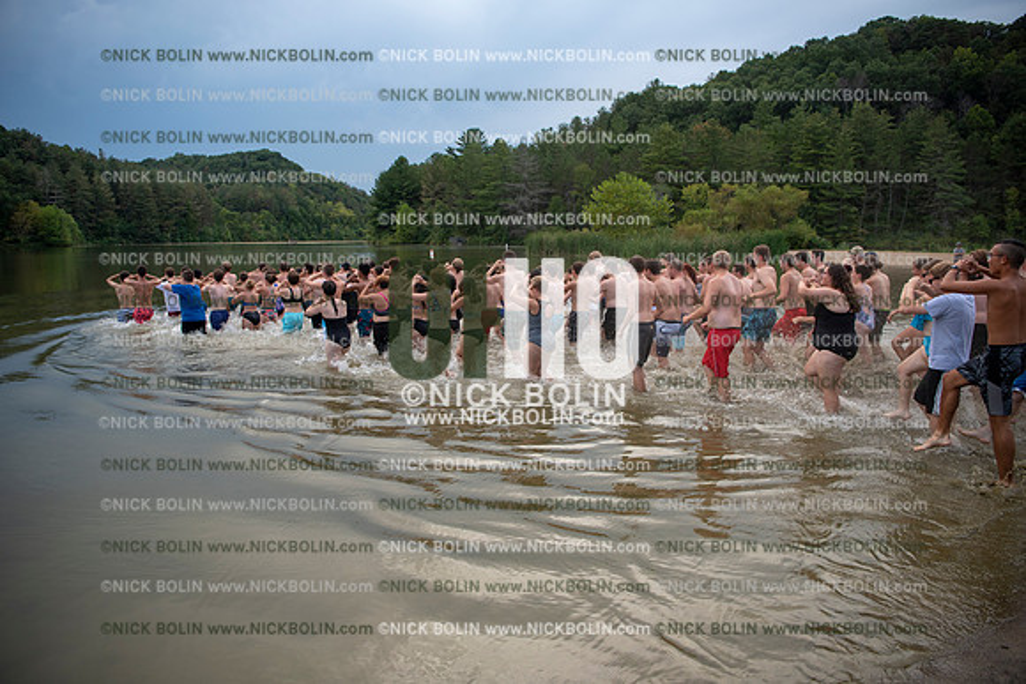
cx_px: 513
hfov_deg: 73.7
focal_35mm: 24
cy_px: 342
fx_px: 684
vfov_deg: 53.2
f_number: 3.2
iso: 160
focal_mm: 24
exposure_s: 1/800
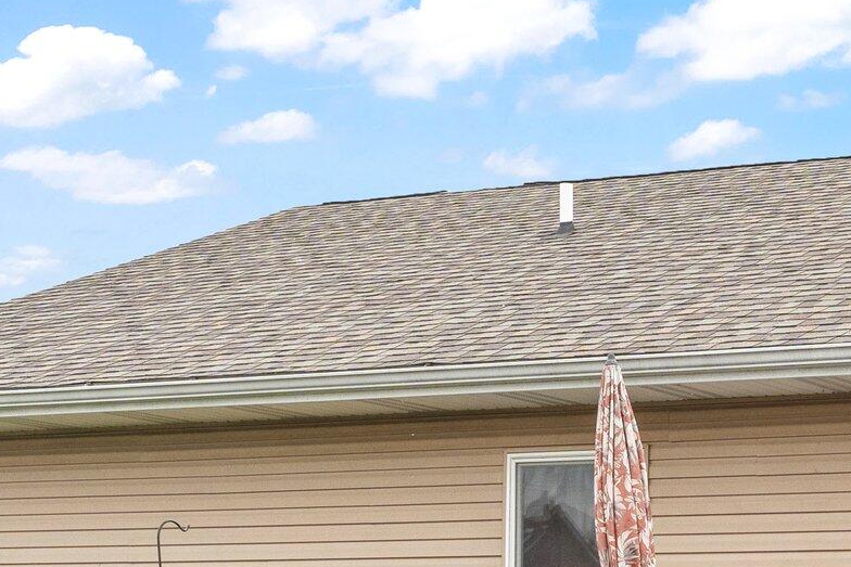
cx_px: 1016
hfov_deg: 20.3
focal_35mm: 94
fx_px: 2222
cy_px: 664
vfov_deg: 14.2
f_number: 9
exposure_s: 1/60
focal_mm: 24
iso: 800
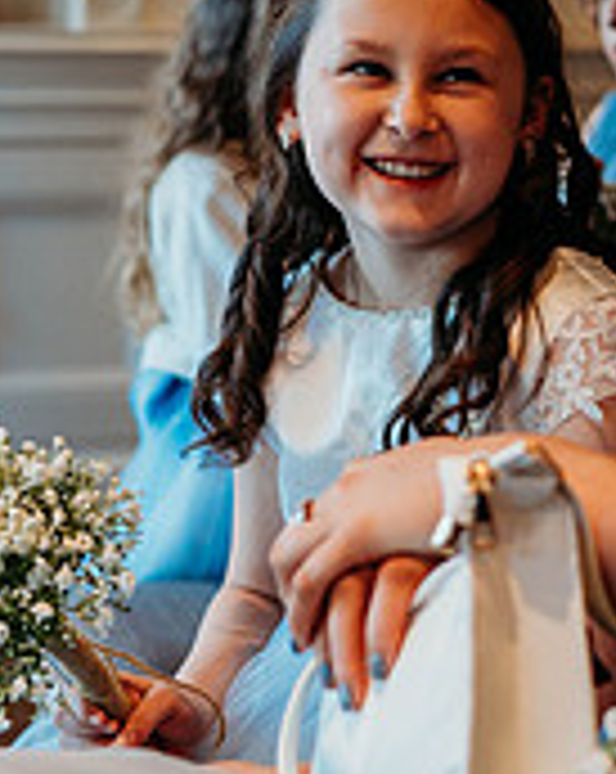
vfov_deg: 17.3
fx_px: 2536
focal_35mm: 111
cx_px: 360
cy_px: 261
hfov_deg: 13.8
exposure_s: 1/200
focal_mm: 35
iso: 640
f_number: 2.2
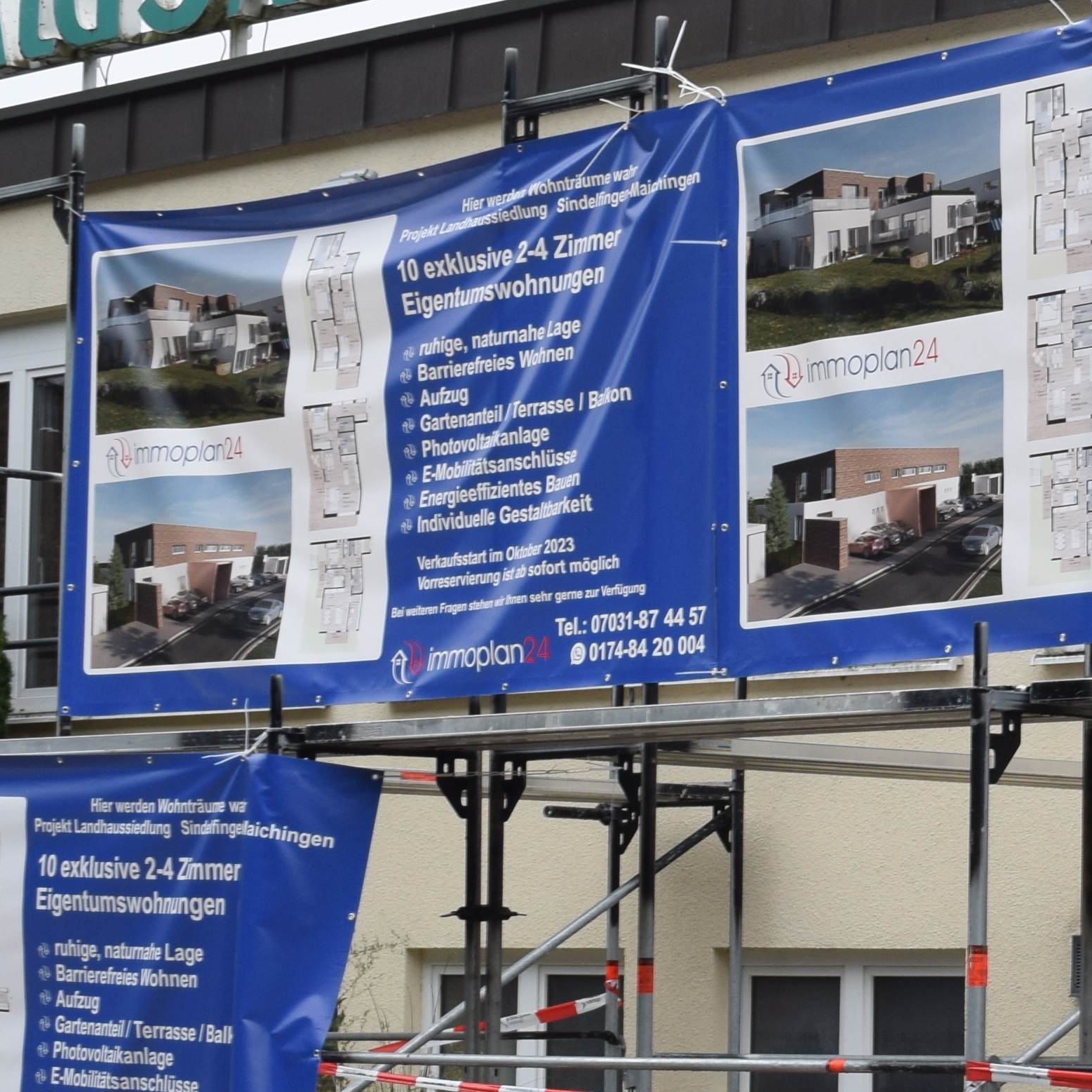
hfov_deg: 12.6
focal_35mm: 133
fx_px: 4734
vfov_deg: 13.1
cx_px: 1527
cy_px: 796
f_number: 8
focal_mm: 27
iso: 200
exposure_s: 1/250
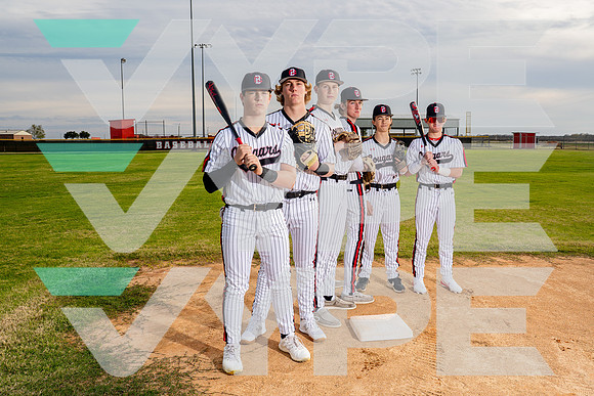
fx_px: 479
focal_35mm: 29
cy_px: 198
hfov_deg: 63.6
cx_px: 297
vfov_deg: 45.0
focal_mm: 29
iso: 100
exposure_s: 1/250
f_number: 8
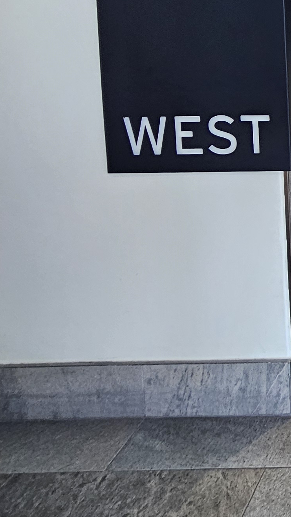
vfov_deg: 39.7
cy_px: -35
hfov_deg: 19.3
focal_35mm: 43
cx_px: 549
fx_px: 590
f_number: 2.2
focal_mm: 2.2
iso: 200
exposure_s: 1/50
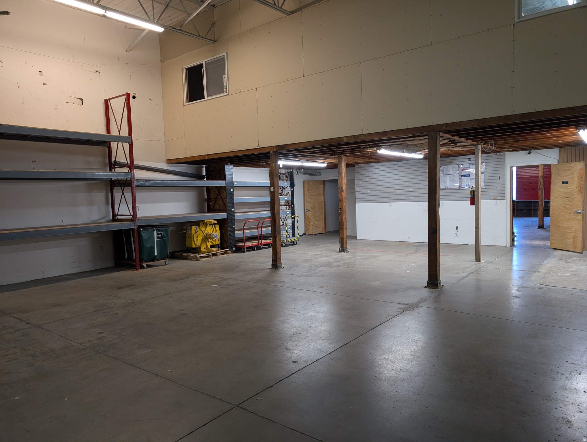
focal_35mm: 24
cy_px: 221
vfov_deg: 56.9
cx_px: 294
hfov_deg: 71.5
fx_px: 408
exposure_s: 1/40
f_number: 1.68
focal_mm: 6.9
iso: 133
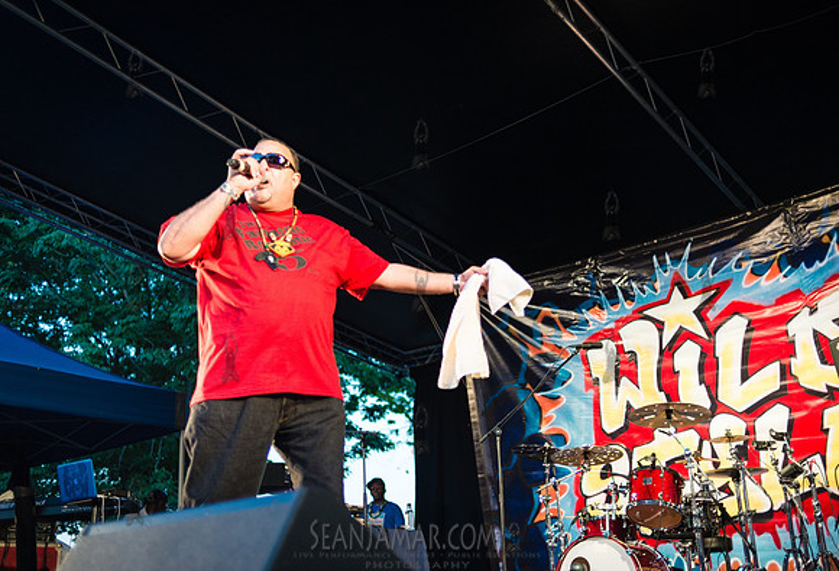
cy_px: 307
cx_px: 460
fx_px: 894
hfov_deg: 50.2
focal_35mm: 38
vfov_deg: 35.4
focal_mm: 35
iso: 1000
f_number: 2
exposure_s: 1/1000
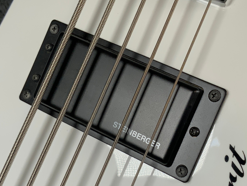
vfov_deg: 24.8
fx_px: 421
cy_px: 109
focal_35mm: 59
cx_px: 165
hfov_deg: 32.4
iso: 20
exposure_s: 1/312
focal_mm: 3
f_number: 1.8
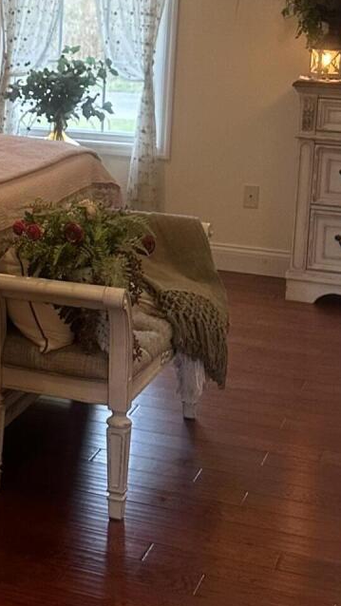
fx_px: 1318
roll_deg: -1.5
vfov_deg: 25.5
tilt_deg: -6.4
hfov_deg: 13.6
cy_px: 133
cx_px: -210
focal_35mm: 82
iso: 200
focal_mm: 6.86
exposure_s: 1/120
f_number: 1.78
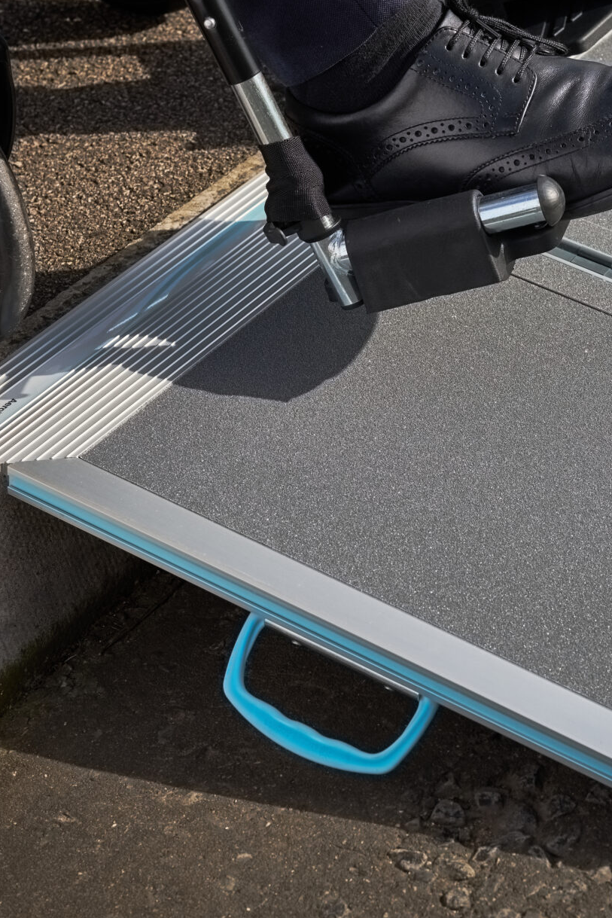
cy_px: 400
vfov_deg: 19.4
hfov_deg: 13.0
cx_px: 516
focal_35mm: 105
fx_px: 2677
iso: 125
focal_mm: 50
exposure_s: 1/800
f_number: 6.3
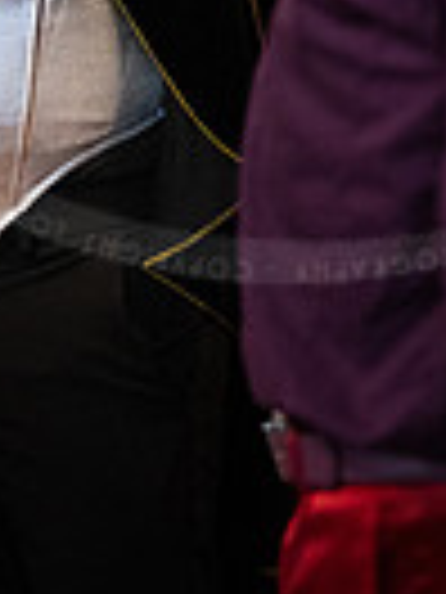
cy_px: -302
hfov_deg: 9.1
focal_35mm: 164
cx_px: 243
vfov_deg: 11.5
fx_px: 2817
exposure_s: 1/160
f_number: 1.2
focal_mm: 50
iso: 3200
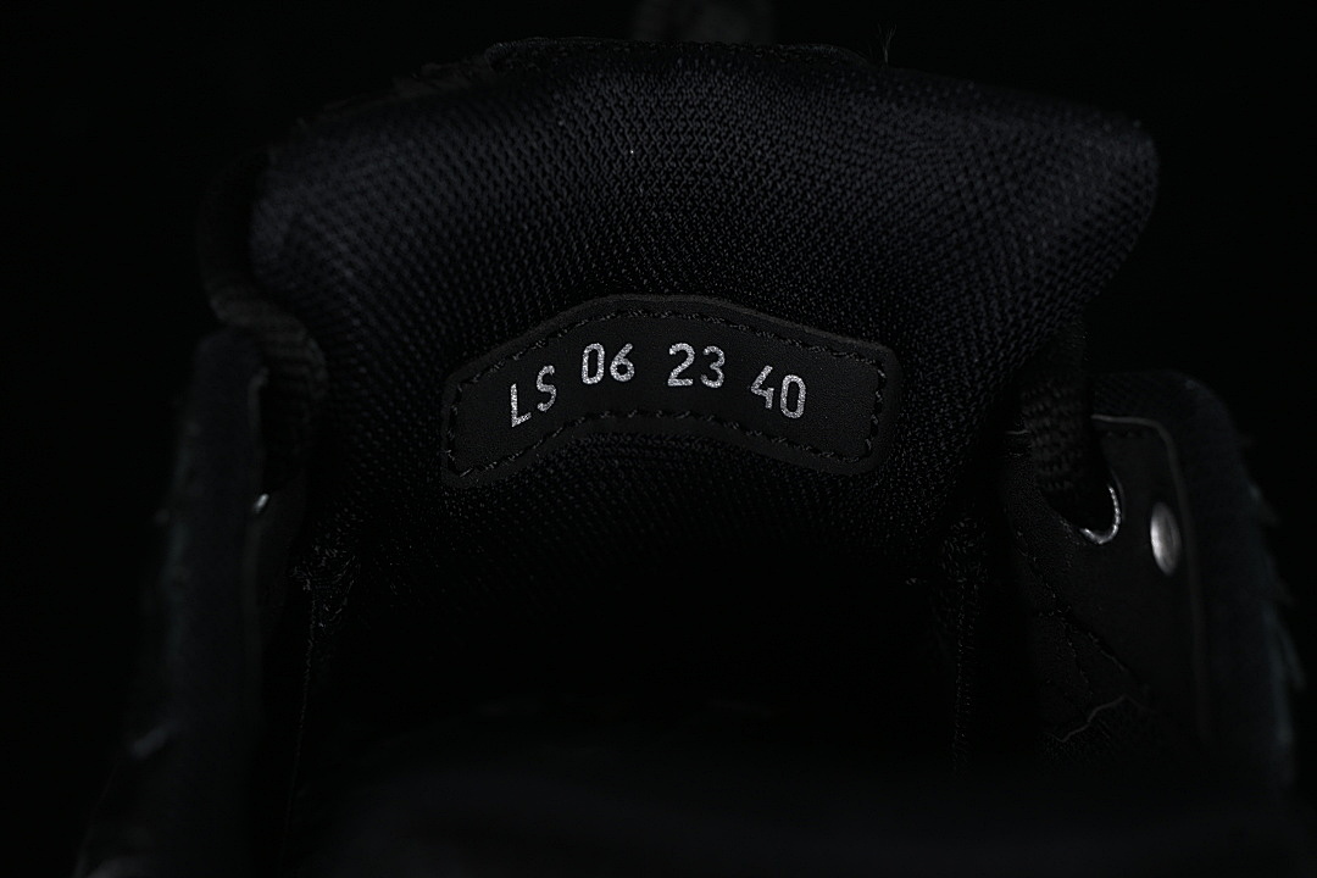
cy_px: 439
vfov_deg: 18.2
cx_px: 658
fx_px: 2744
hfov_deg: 27.0
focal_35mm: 75
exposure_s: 1/40
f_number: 6.3
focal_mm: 50
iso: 160
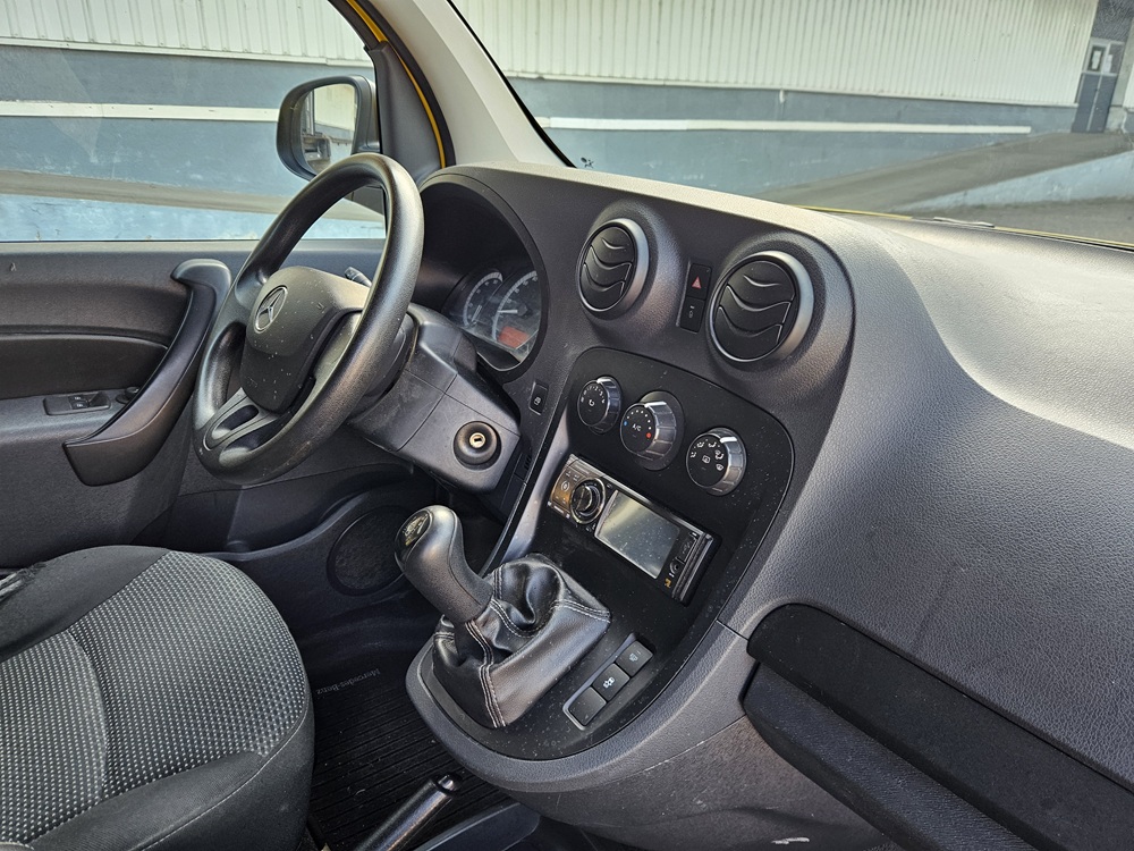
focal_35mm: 23
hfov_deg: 73.9
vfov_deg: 58.9
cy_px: 426
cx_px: 567
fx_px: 753
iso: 160
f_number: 1.8
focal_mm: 5.4
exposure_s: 1/180
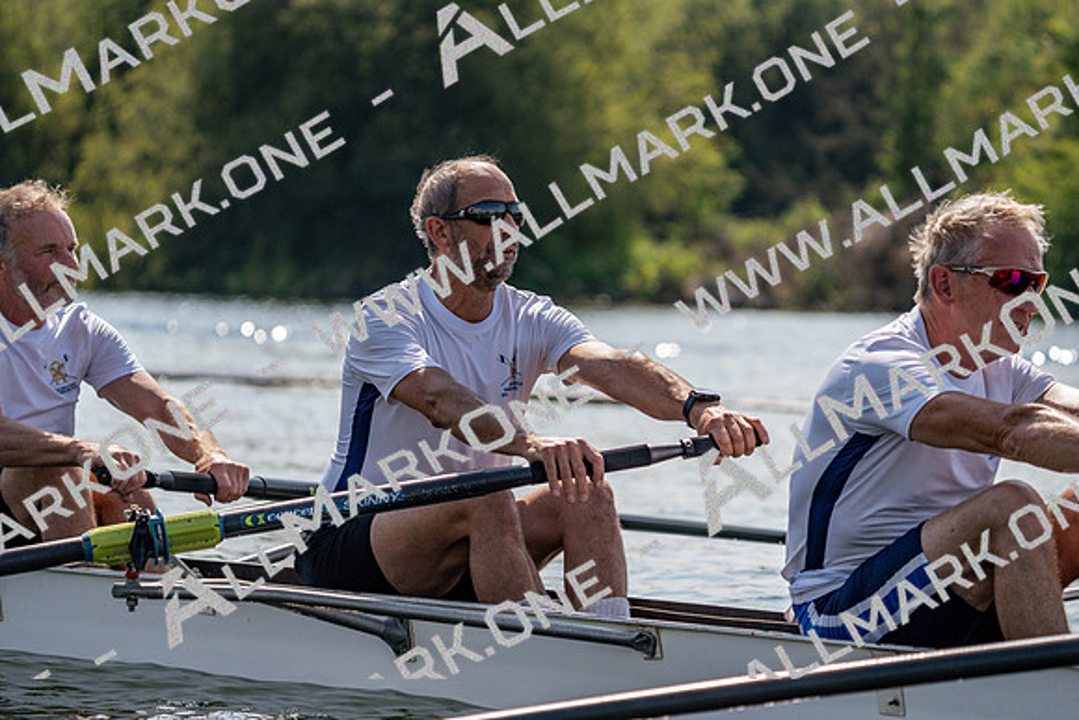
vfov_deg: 6.9
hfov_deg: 10.3
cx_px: 540
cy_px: 360
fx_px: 5996
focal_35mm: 200
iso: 200
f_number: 5.6
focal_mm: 200
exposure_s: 1/1600
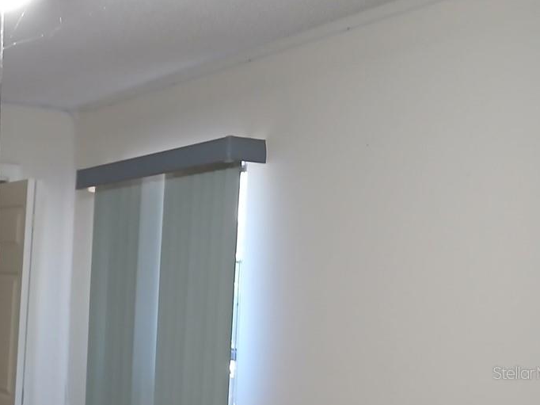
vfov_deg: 23.3
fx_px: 951
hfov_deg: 28.5
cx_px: -66
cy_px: 373
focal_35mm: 61
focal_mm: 3.98
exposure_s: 1/30
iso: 250
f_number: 1.8
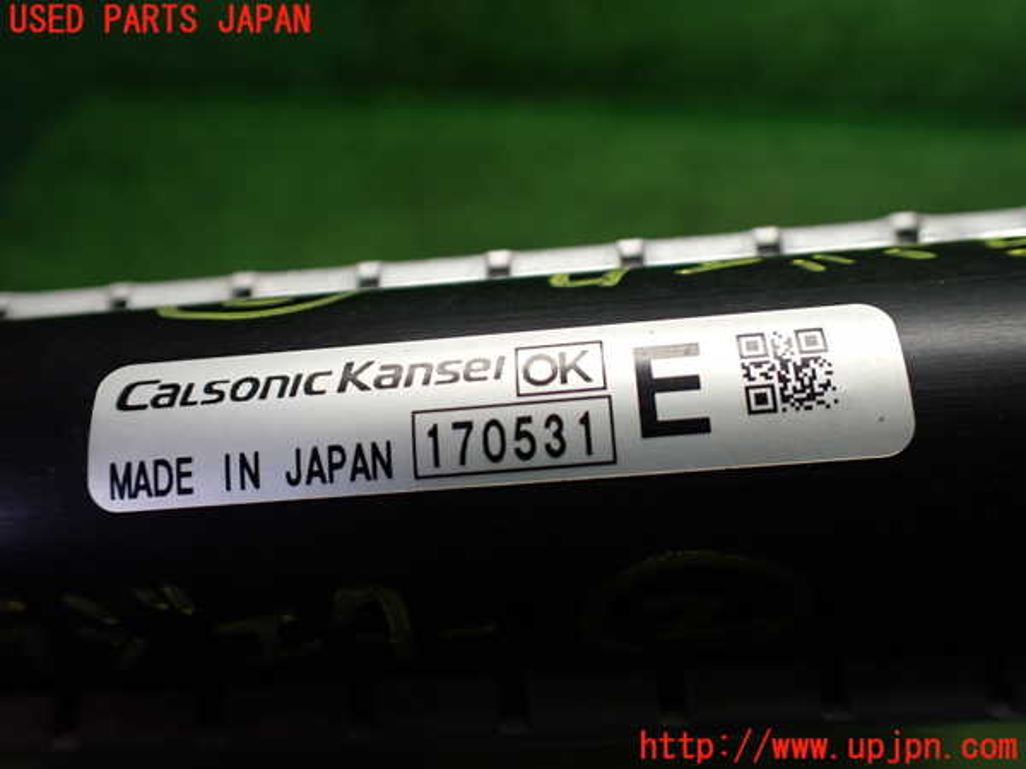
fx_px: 889
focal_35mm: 30
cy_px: 384
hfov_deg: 60.0
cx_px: 513
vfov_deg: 46.8
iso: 250
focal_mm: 5.4
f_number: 2.3
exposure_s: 1/125
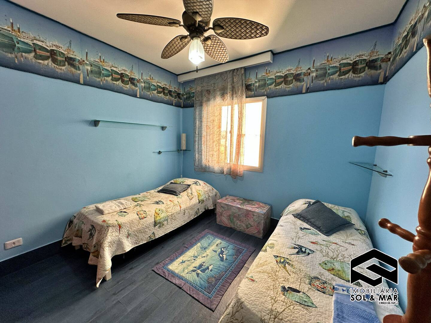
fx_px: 174
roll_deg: -1.2
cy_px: 162
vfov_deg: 85.7
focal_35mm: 14
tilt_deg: -7.6
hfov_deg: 102.1
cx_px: 216
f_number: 2.2
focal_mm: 2.22
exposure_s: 1/120
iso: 100
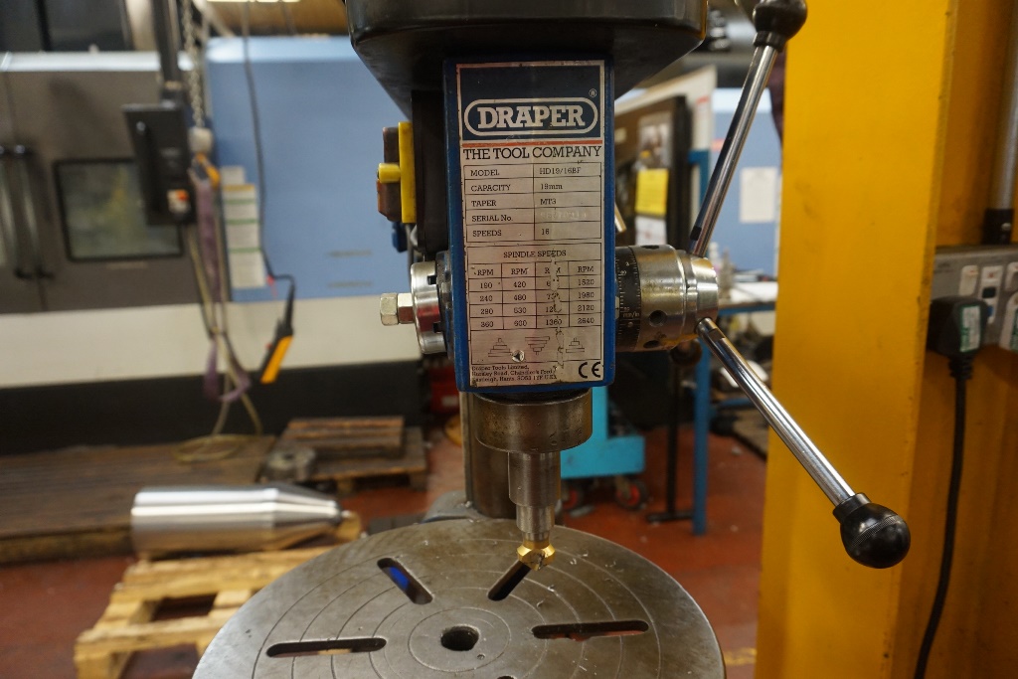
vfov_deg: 53.1
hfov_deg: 73.7
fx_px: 679
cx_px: 509
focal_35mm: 24
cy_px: 340
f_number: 4
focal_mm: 16
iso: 1000
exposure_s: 1/60
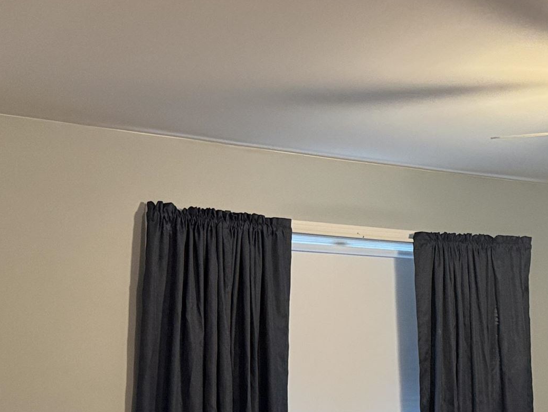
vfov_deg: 20.5
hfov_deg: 26.9
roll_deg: +0.2
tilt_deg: +3.4
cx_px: 437
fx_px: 1124
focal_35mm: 71
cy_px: 316
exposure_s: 1/60
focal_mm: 6.76
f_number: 1.78
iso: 640
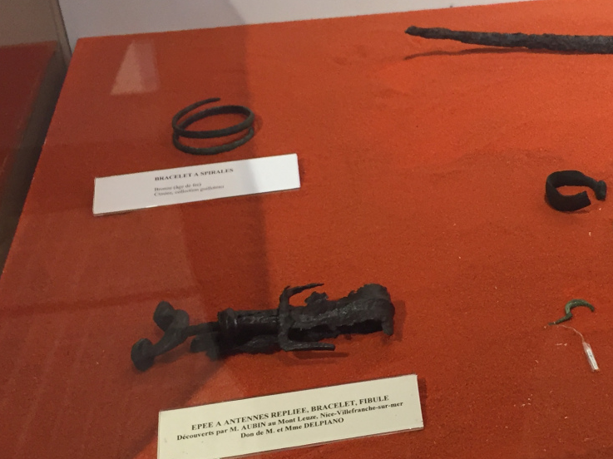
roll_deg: +1.9
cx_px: 554
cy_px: 214
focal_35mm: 63
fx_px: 1115
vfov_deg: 23.3
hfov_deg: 29.4
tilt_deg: -26.7
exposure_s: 1/33
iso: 125
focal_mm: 4.15
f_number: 2.2
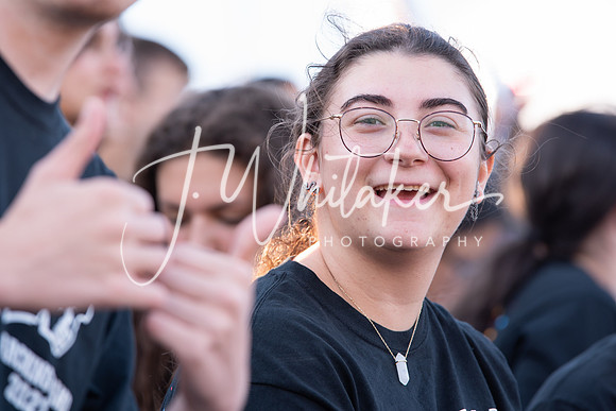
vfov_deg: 5.5
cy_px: 168
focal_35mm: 249
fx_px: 4258
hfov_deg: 8.3
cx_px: 308
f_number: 5
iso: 200
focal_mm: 210
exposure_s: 1/160
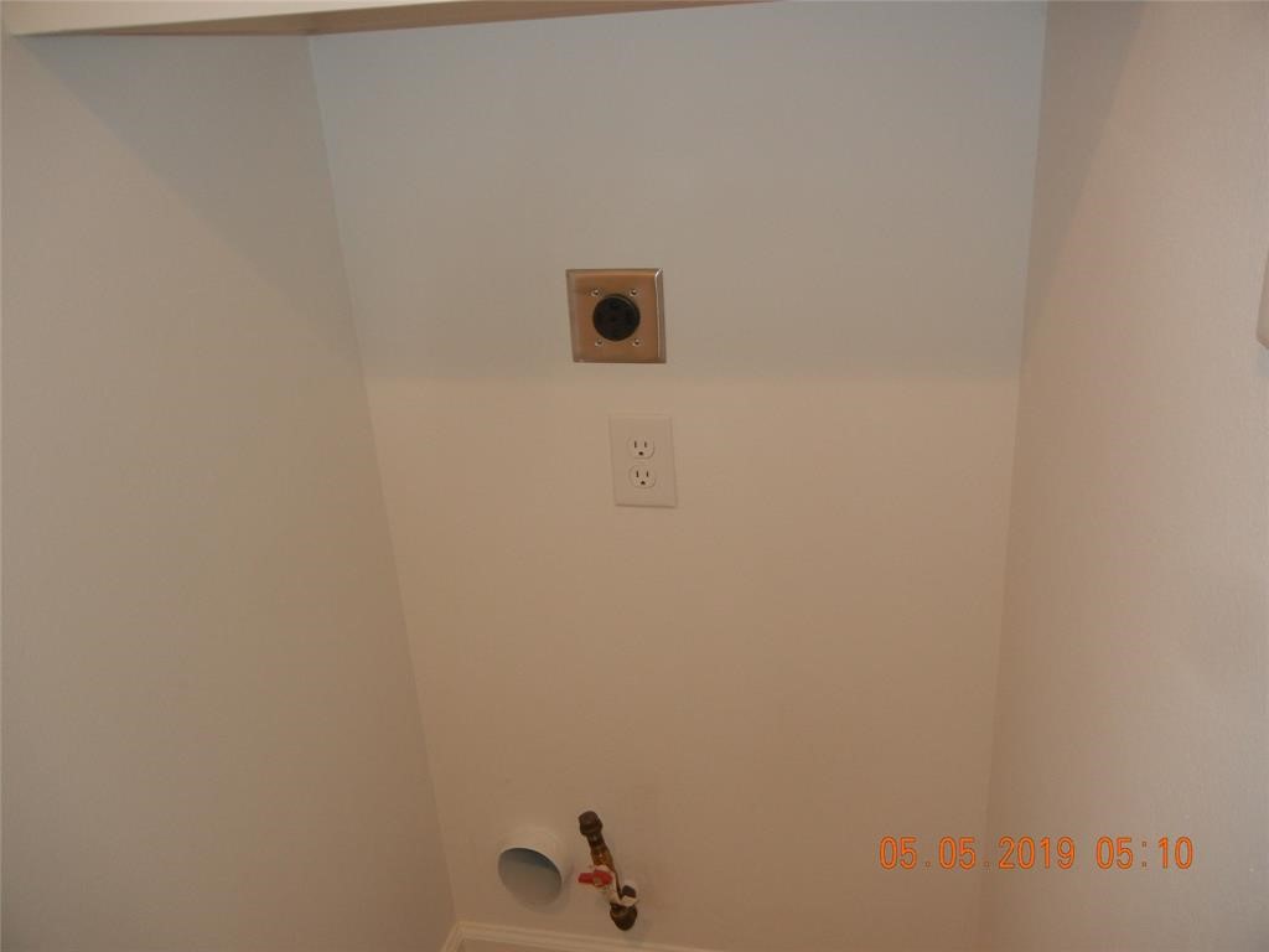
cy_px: 476
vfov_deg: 46.8
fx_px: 1100
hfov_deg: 60.0
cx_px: 634
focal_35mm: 30
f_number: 3.5
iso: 200
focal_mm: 5.4
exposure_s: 1/30
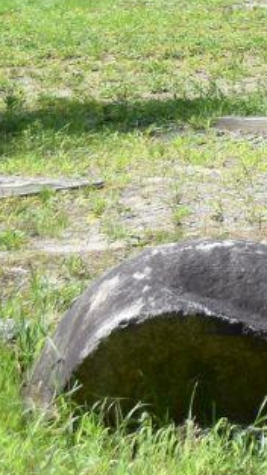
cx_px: 1100
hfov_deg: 4.9
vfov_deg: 9.6
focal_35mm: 219
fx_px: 2751
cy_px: -253
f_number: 7.1
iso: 100
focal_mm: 29
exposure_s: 1/200
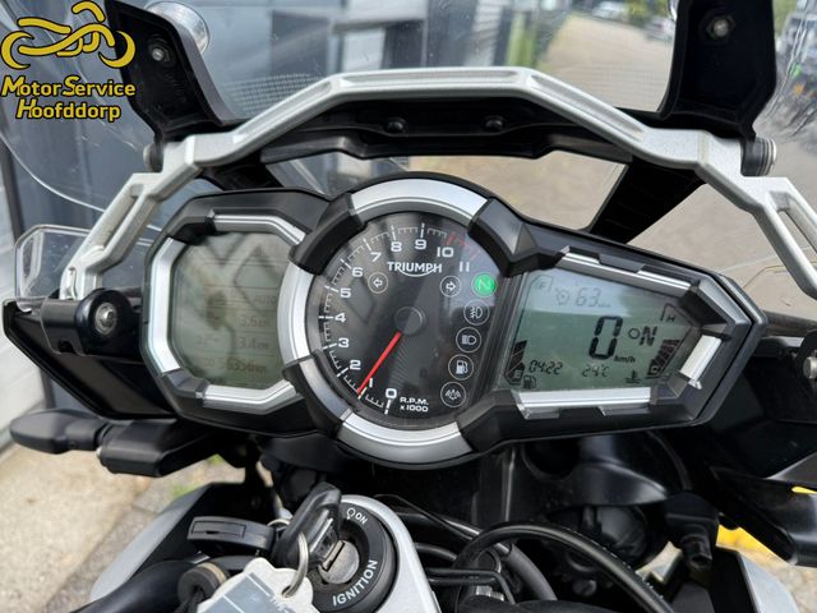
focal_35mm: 24
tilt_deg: -28.0
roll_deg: -8.1
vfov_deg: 56.8
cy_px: 306
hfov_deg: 71.6
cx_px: 408
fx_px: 566
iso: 80
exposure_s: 1/1139
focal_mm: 6.76
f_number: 1.78
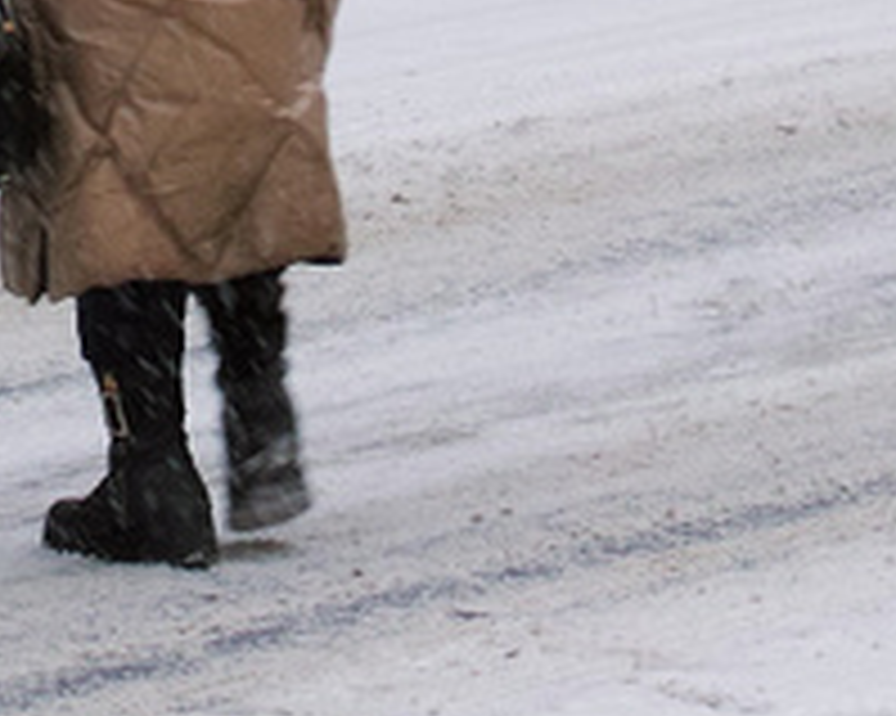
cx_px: 932
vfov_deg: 4.0
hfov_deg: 5.1
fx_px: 10125
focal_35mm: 382
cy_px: -874
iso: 100
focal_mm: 30
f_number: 4
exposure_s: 1/125
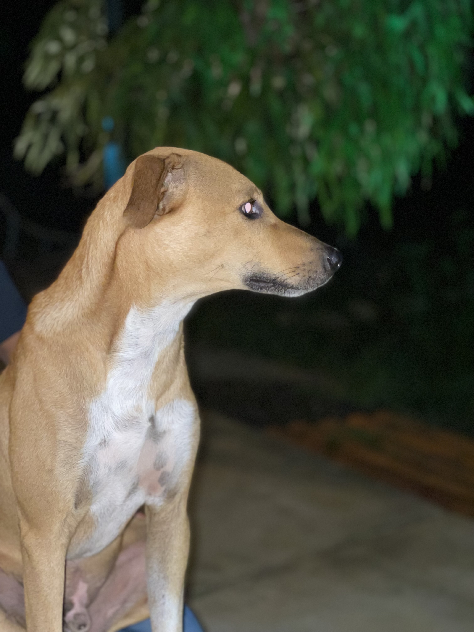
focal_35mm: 64
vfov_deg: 30.3
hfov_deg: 22.9
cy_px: 316
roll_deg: -0.6
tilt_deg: -11.6
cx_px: 237
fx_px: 1168
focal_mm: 7.5
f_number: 2.2
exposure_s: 1/34
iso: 320
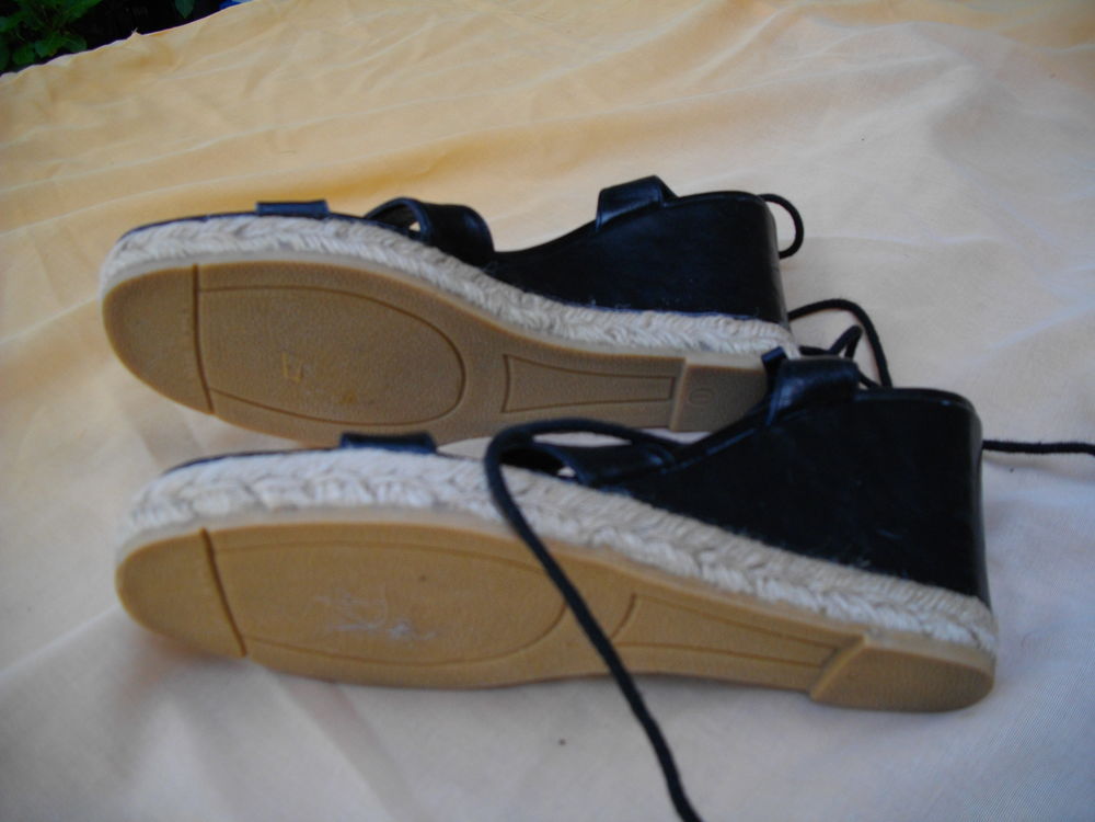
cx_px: 548
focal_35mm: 31
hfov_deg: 58.4
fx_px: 981
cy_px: 411
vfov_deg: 45.4
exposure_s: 1/250
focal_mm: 5.7
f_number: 2.9
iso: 100
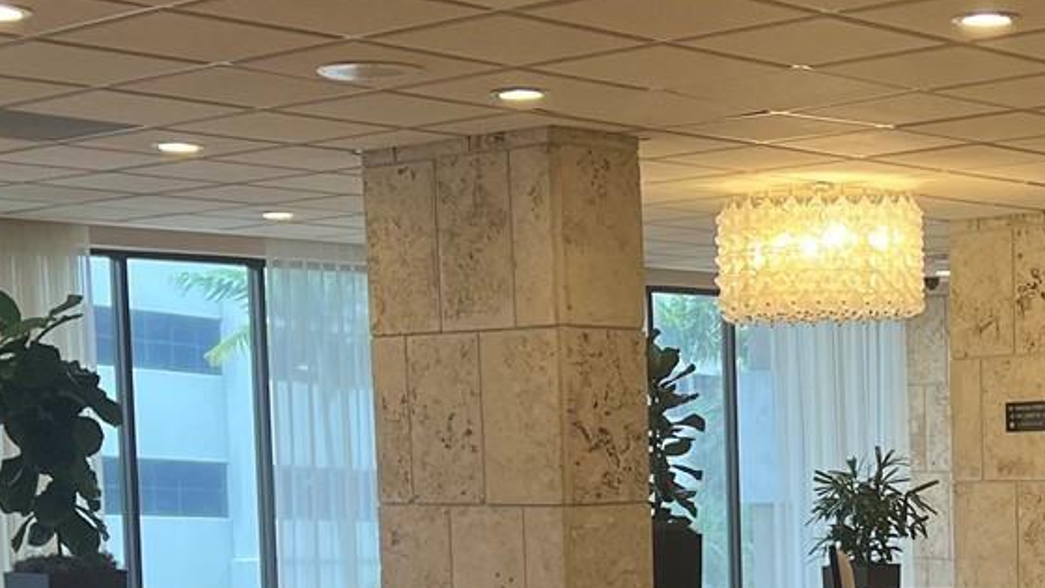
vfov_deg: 14.7
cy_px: 599
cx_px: 875
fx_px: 2244
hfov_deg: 25.6
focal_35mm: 81
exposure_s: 1/120
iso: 100
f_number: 1.5
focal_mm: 5.7
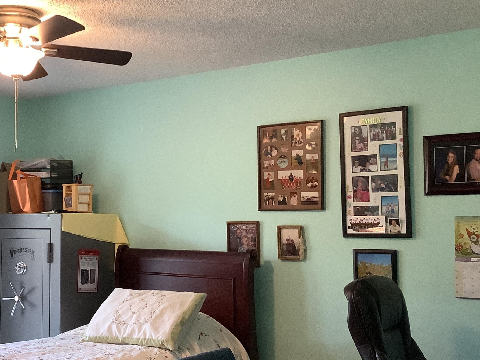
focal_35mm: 52
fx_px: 721
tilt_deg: +1.1
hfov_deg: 36.3
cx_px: 141
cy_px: 191
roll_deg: +0.3
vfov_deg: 28.0
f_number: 2.4
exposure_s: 1/60
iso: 200
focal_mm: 3.3
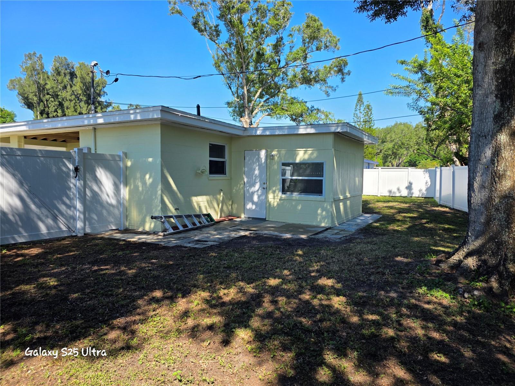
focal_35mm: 23
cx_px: 258
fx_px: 342
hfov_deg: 73.9
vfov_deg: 58.9
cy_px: 193
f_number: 1.7
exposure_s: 1/2828
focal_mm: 6.3
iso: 80
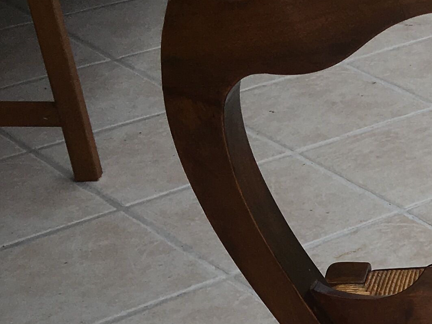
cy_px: 397
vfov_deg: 13.1
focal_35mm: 110
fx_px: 1373
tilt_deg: -33.6
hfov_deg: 15.4
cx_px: 780
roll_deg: -1.2
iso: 25
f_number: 2.2
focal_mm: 4.15
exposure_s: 1/1099
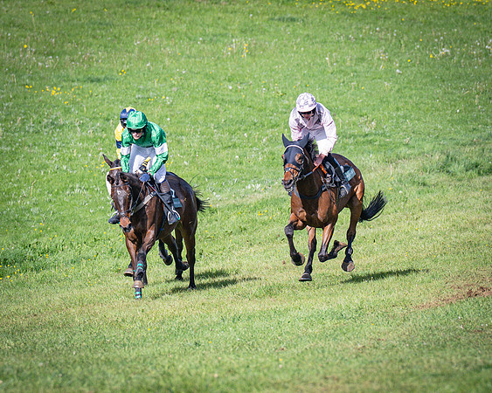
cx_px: 255
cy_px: 192
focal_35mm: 493
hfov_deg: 3.9
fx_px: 7172
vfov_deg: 3.1
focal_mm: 200
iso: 400
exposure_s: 1/4000
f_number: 4
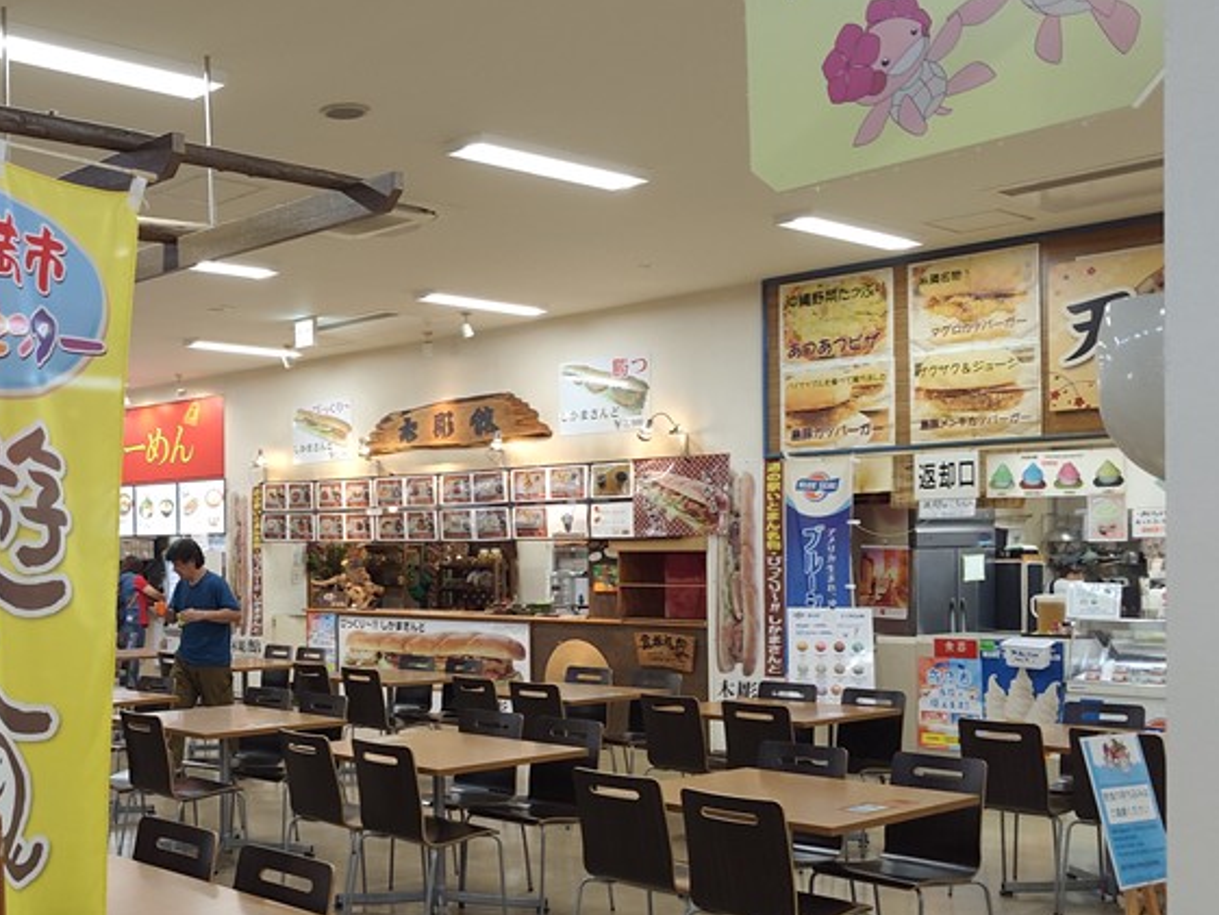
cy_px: 580
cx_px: 259
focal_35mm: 42
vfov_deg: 34.2
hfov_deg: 42.9
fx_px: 1479
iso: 500
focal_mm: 6.07
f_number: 1.7
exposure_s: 1/88.5
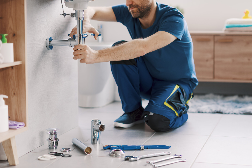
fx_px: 595
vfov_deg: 16.1
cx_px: 126
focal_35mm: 85
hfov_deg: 23.9
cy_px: 84
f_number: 2.2
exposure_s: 1/50
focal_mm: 85
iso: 100
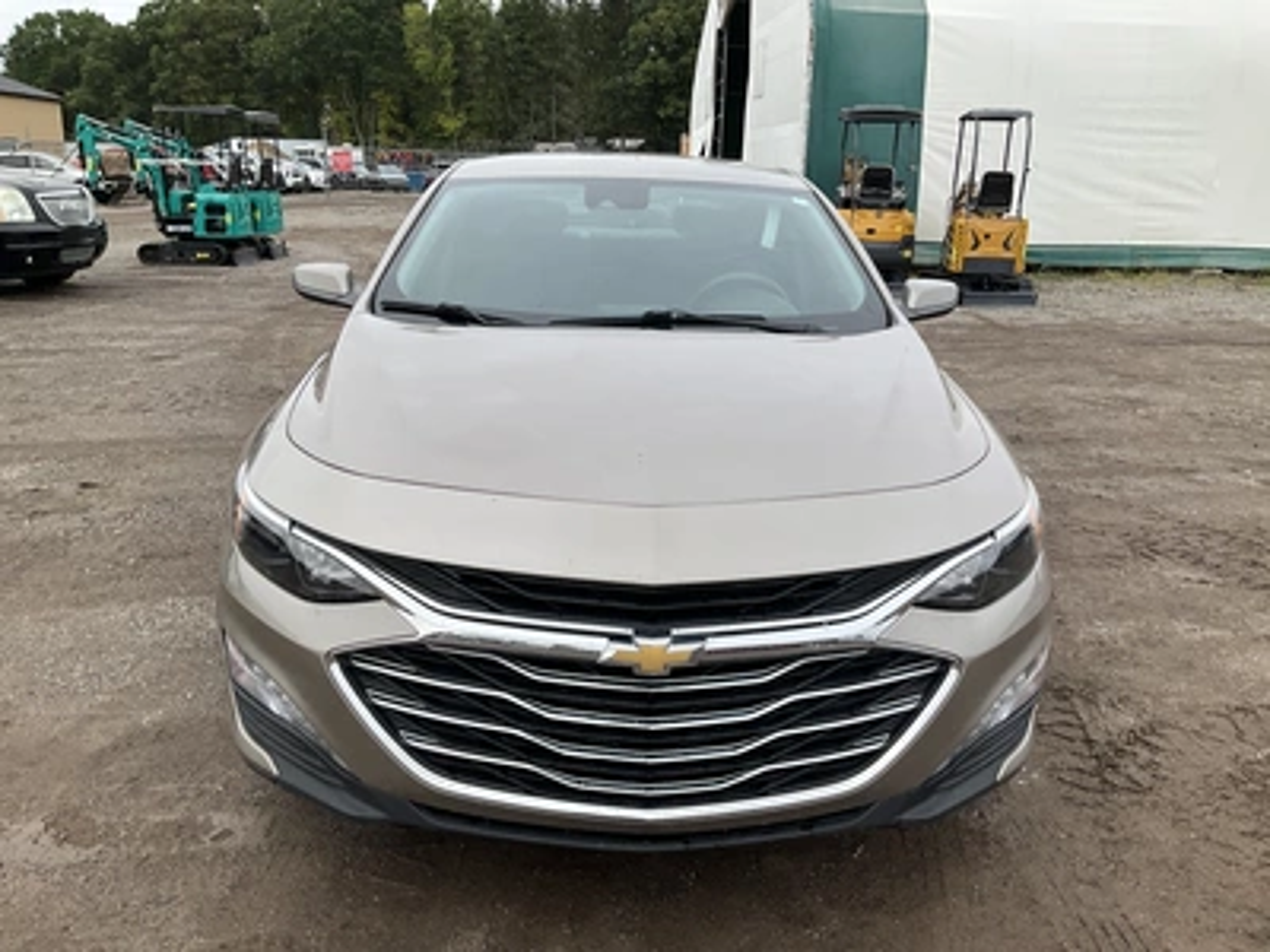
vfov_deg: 48.2
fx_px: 1064
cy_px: 476
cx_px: 635
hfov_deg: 61.7
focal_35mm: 29
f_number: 1.8
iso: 25
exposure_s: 1/1121
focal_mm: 3
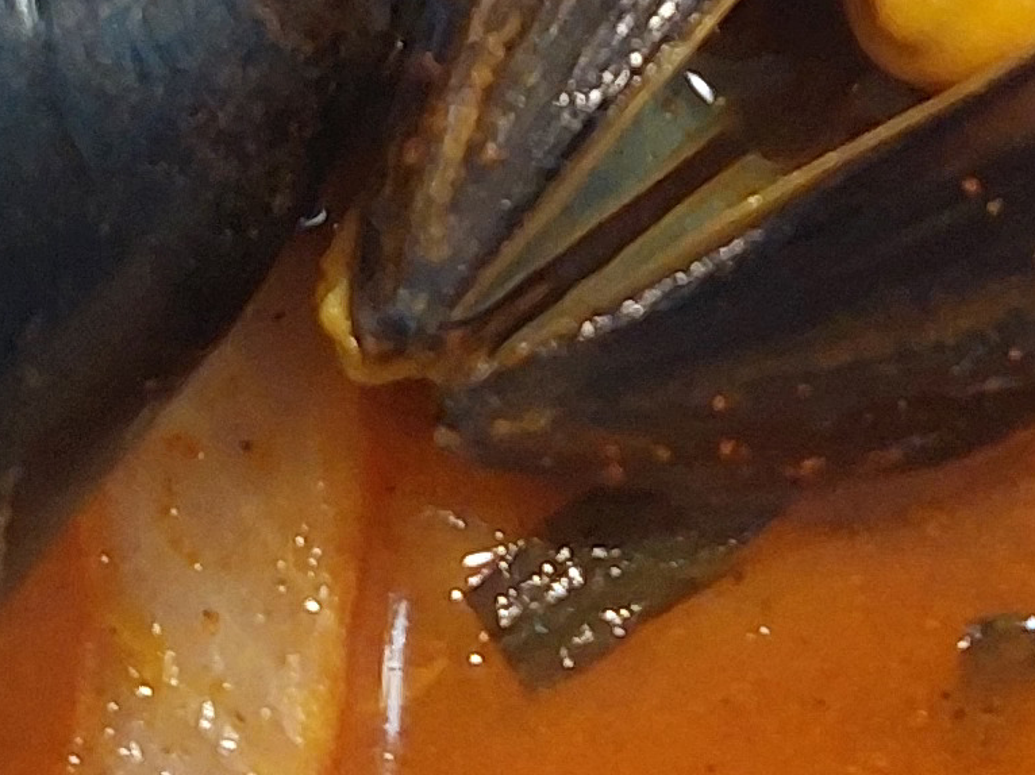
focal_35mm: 151
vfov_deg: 9.5
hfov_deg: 13.1
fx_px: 4513
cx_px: 599
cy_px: -502
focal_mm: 5.23
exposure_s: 1/120
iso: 250
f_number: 1.8
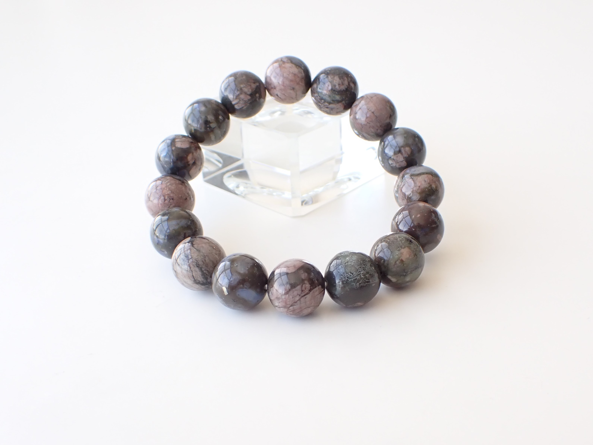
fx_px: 514
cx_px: 296
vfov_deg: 46.8
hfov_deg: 60.0
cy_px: 222
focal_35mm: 30
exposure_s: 1/125
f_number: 3.2
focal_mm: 5.4
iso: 160
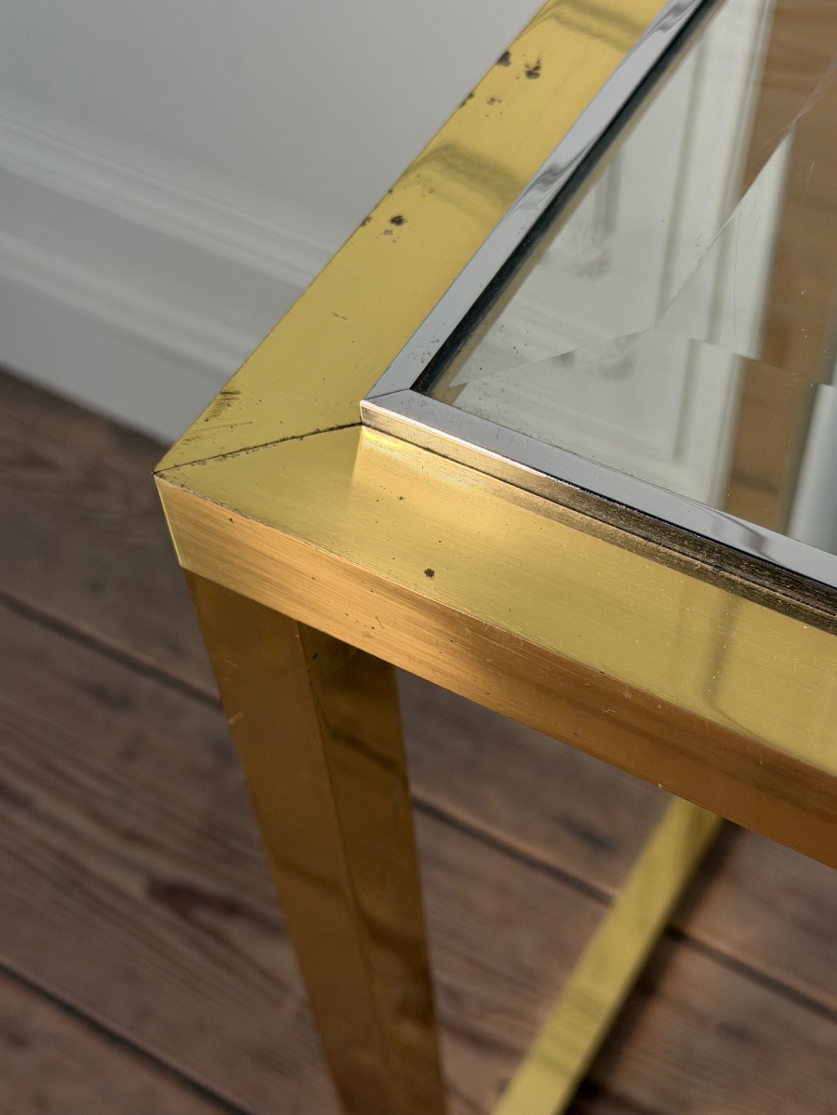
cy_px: 558
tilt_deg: -52.4
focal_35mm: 48
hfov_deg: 30.3
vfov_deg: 39.7
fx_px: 1547
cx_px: 418
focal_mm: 6.76
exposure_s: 1/50
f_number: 1.78
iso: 80
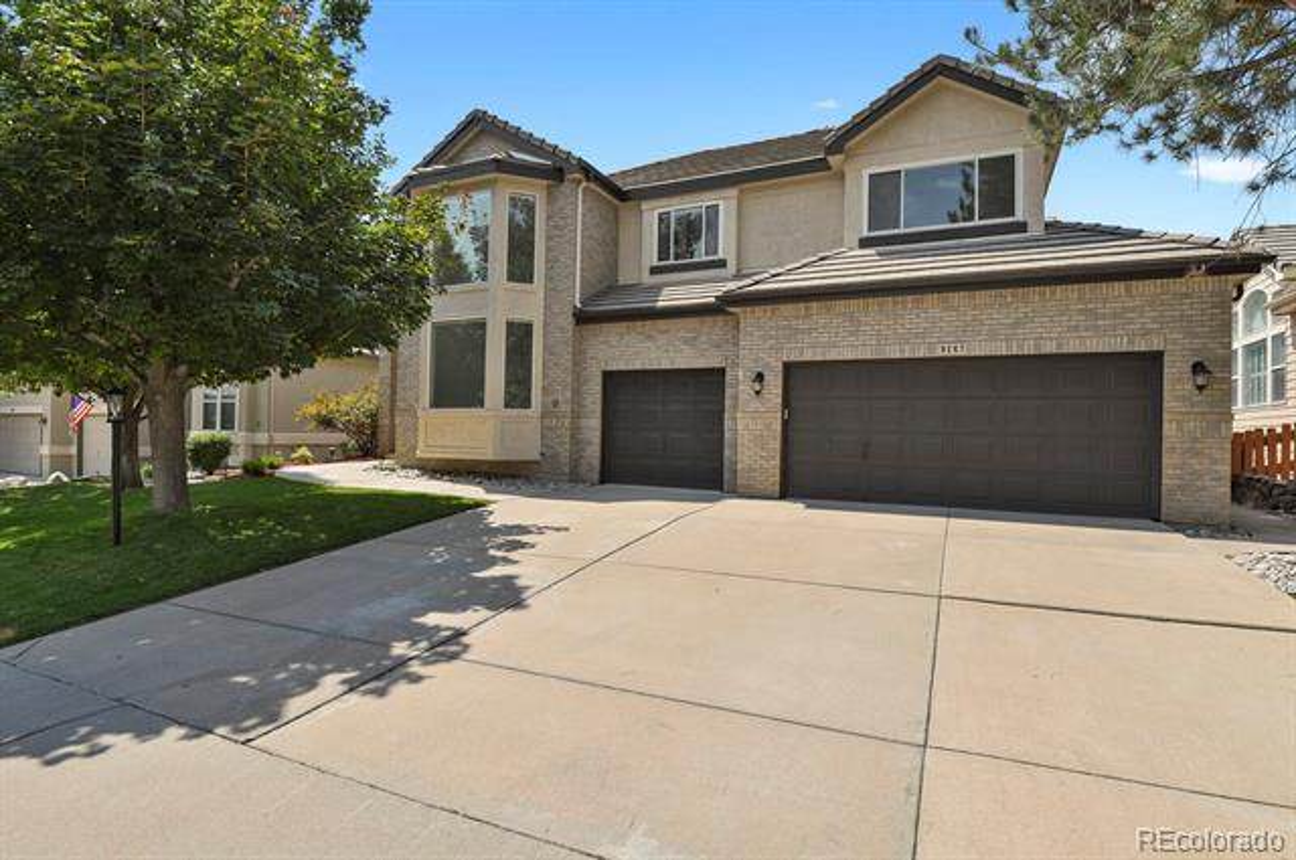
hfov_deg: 93.3
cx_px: 648
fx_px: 611
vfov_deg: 70.3
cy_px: 430
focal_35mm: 17
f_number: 8
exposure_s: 1/60
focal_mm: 17
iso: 100
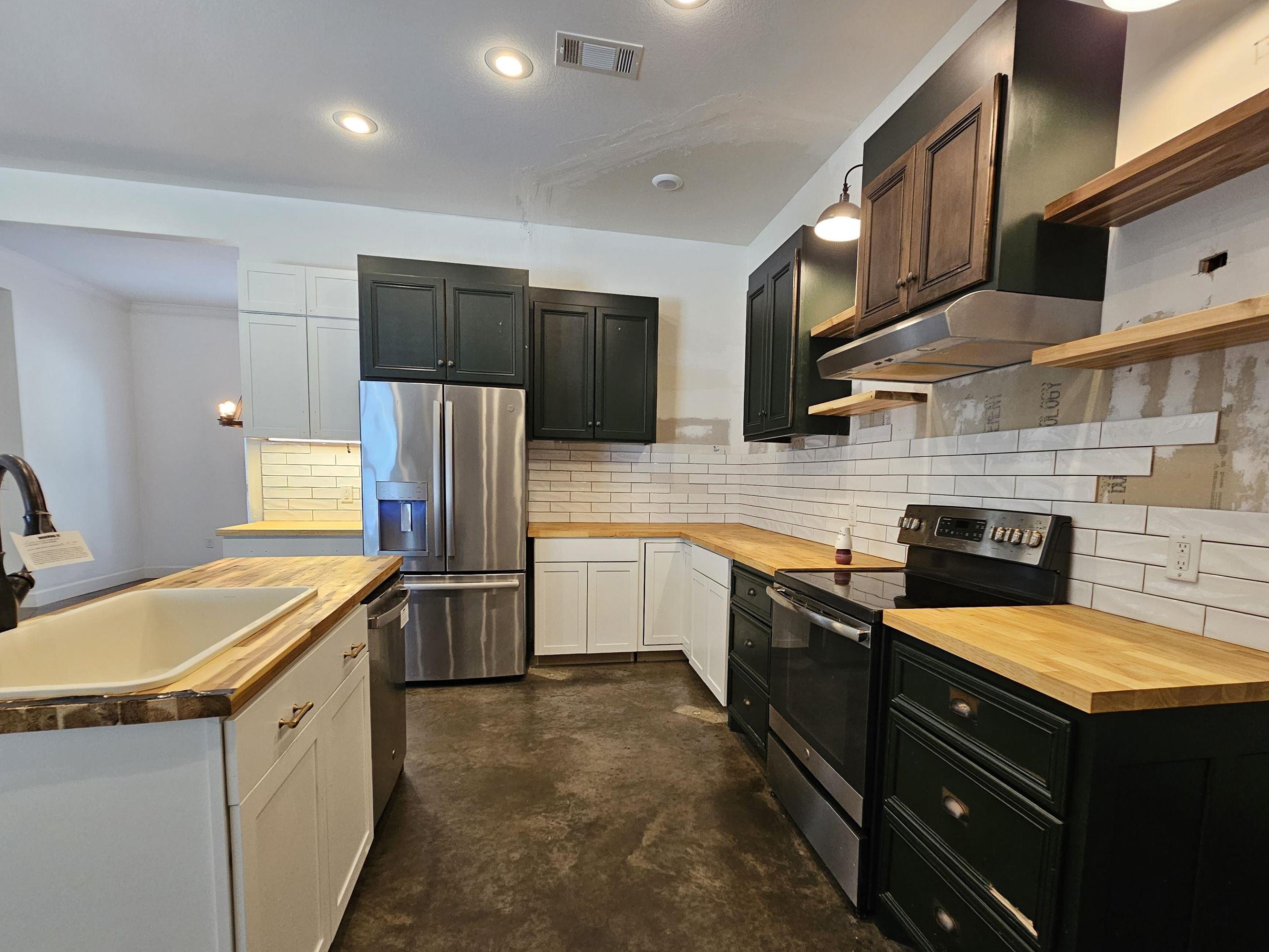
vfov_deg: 81.4
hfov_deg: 98.1
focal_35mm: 15
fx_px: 550
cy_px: 530
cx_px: 665
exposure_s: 1/60
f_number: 2.2
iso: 200
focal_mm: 2.2
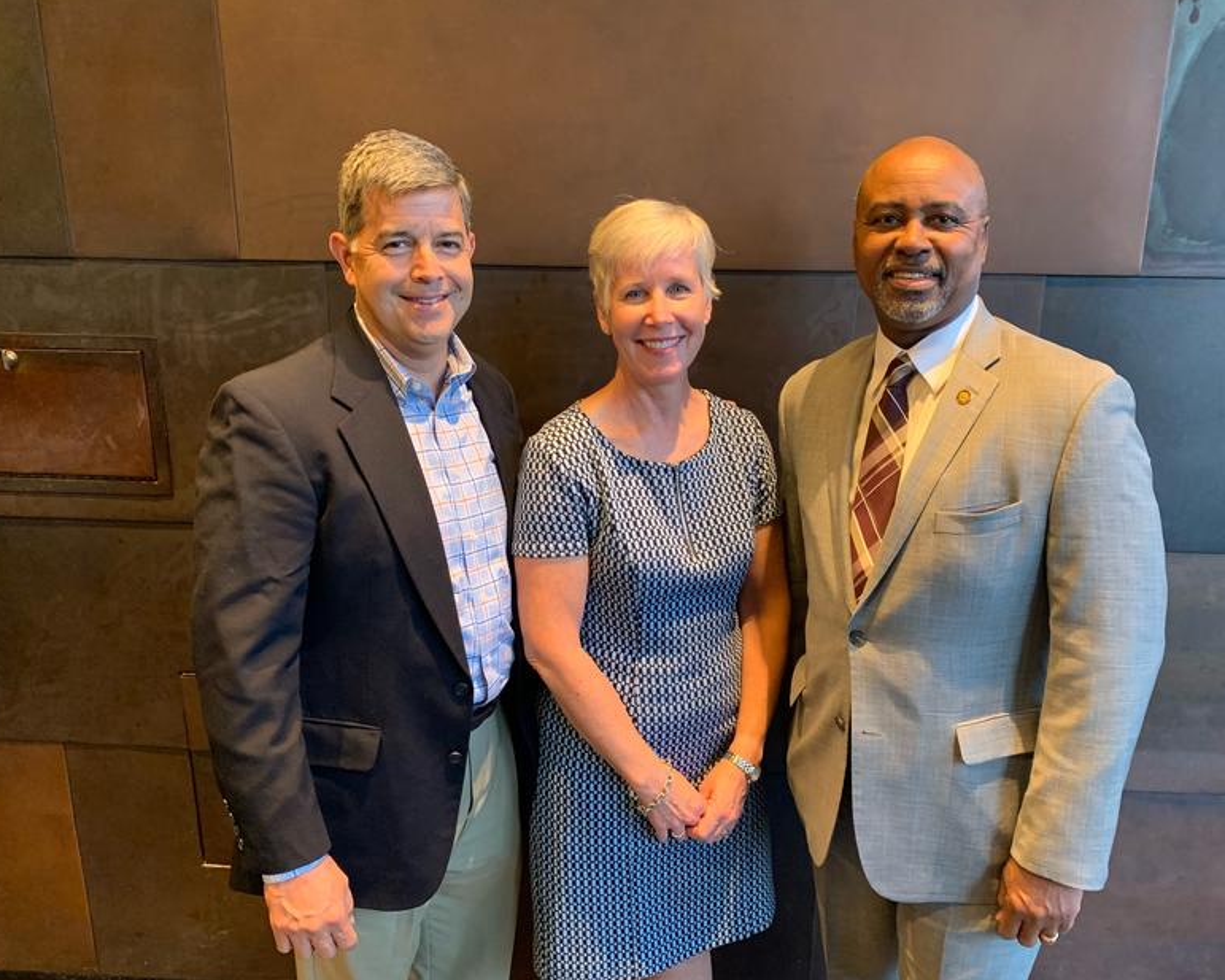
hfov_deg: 62.1
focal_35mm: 28
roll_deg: -1.3
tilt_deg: -17.0
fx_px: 1015
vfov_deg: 51.5
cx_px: 655
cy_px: 499
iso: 320
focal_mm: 4.25
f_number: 1.8
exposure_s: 1/40
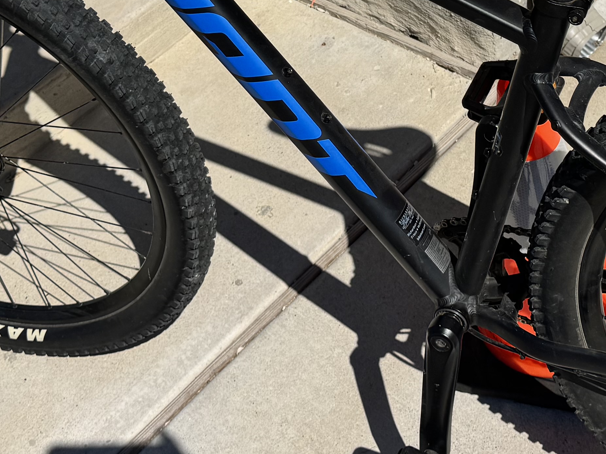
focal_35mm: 74
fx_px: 1295
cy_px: 115
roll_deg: +10.4
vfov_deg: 19.8
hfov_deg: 26.3
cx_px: 369
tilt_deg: -42.8
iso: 80
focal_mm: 6.76
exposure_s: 1/10417
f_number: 1.78
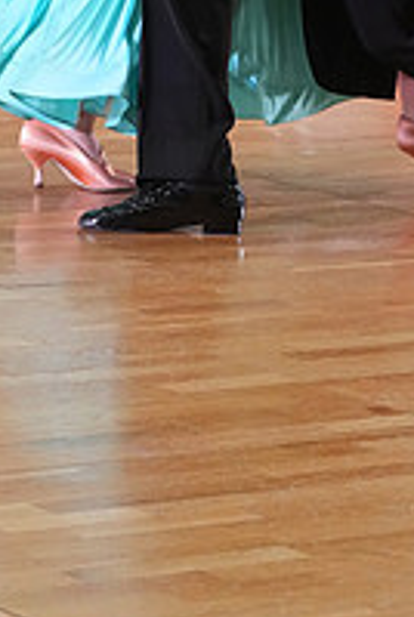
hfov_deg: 5.7
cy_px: -194
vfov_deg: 8.3
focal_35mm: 243
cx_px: 100
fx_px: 4177
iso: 4000
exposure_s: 1/200
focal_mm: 84
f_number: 6.3
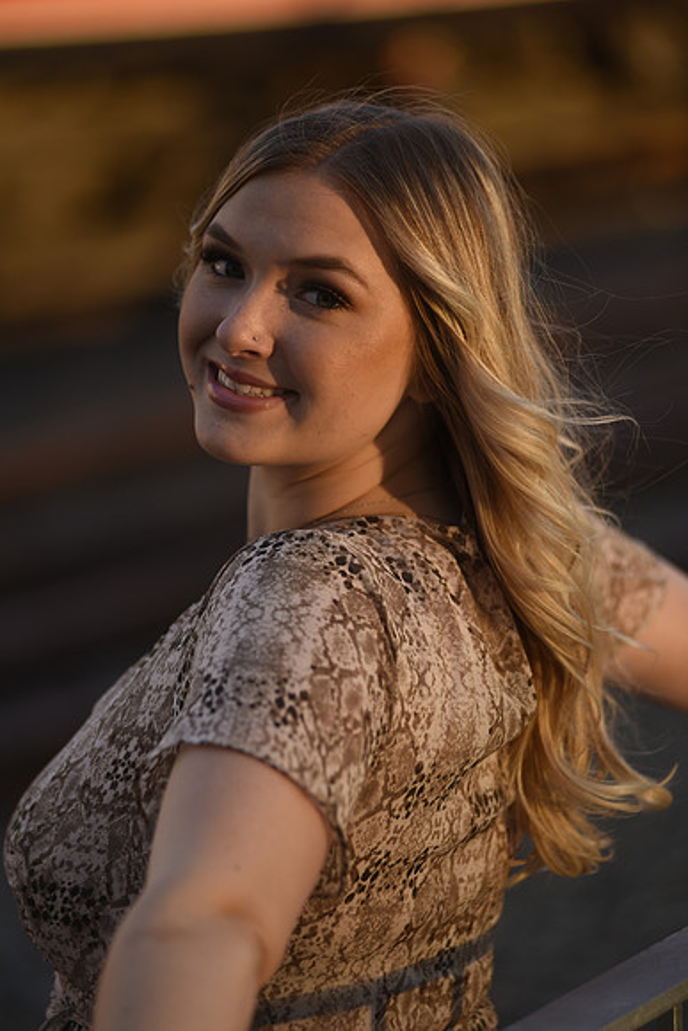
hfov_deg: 9.5
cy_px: 516
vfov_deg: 14.2
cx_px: 344
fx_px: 4154
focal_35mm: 145
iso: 200
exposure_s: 1/400
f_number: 2.8
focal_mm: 145
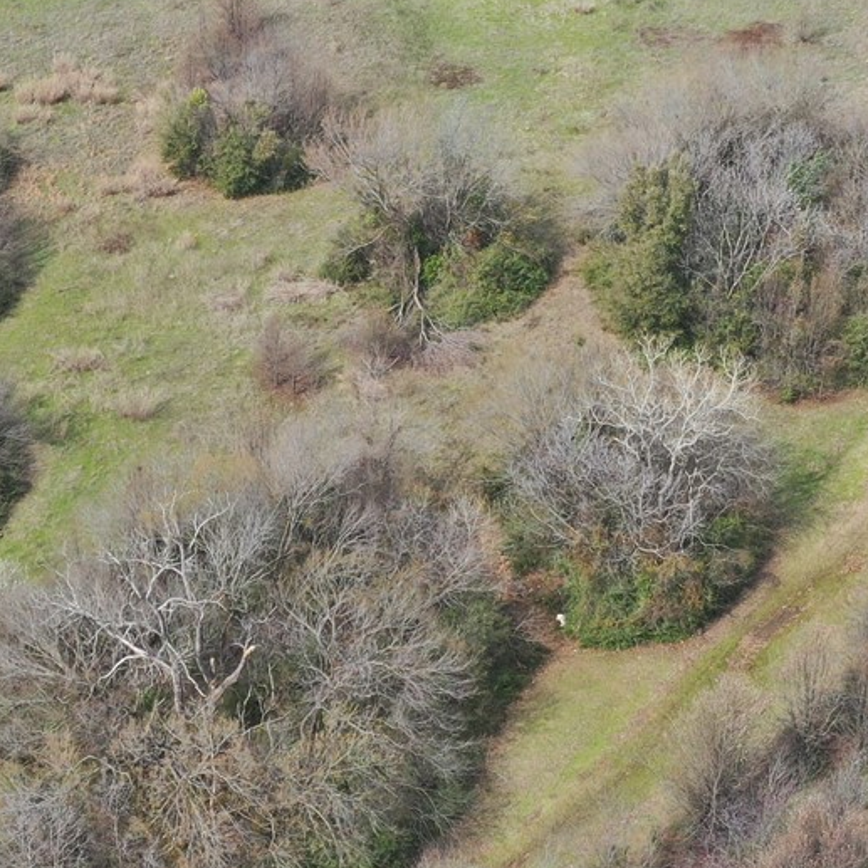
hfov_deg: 17.3
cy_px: 418
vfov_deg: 17.4
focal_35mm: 100
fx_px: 2837
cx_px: 248
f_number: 5.6
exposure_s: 1/240
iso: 100
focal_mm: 10.26
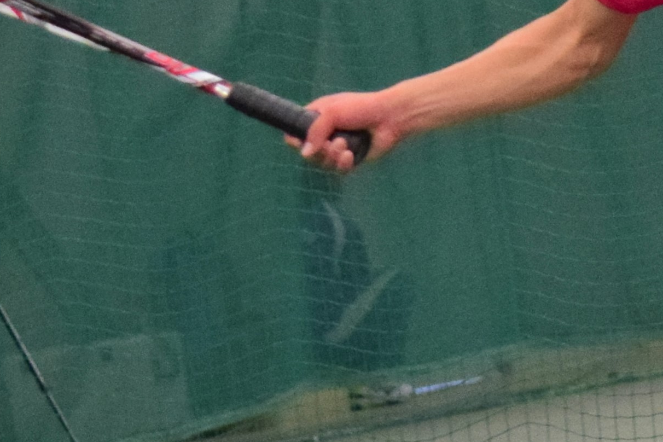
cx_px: 758
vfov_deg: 3.6
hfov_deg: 5.4
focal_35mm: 380
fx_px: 6998
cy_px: 198
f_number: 4.5
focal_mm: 86
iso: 1600
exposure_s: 1/1000
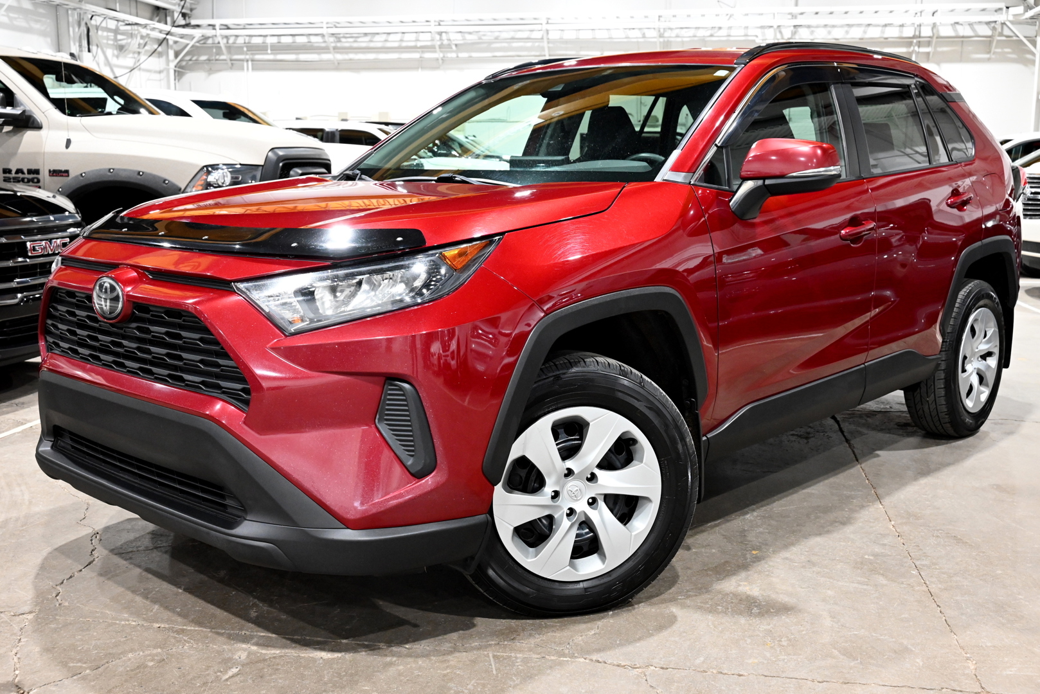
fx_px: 1069
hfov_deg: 51.9
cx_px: 520
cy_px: 347
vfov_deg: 36.0
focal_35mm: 37
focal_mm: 37
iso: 4000
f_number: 7.1
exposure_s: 1/40
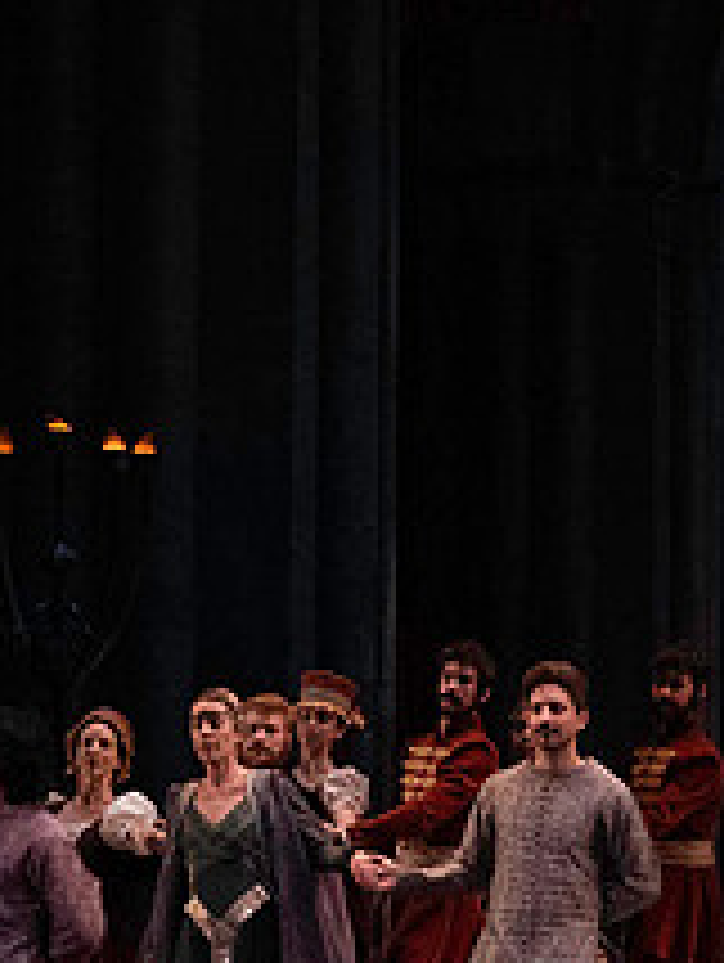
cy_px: 569
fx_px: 8767
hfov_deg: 4.7
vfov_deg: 6.3
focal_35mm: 315
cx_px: 1228
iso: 12800
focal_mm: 121
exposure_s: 1/400
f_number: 7.1
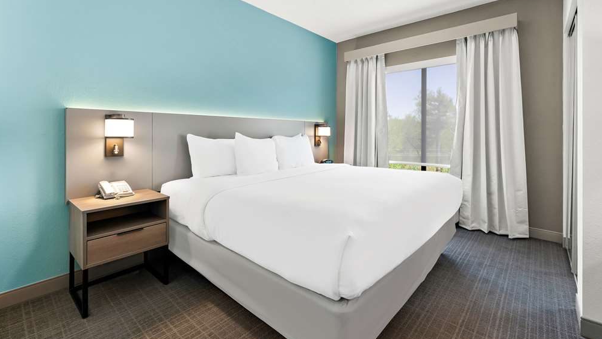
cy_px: 147
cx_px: 306
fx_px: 239
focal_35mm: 15
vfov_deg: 70.3
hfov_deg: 103.0
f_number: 8
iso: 500
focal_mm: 14
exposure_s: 1/3
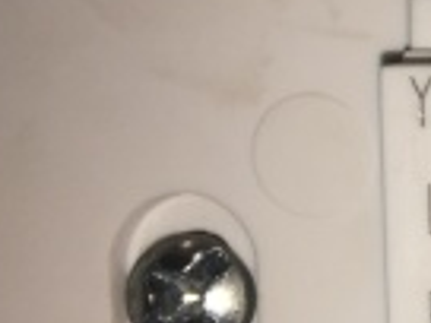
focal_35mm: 136
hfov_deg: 12.4
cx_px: 916
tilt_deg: -3.6
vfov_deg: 10.8
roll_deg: +2.8
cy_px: 288
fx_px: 1693
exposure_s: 1/549
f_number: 2.2
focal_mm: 4.15
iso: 25
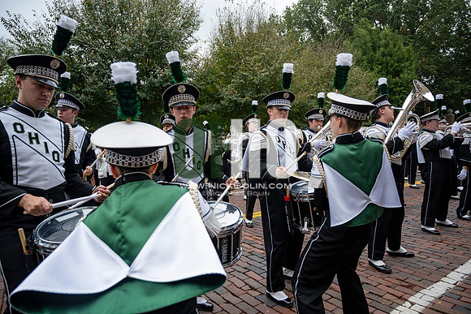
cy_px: 157
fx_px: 314
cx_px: 236
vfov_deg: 53.2
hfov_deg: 73.7
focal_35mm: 24
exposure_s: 1/1600
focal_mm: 24
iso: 640
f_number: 4
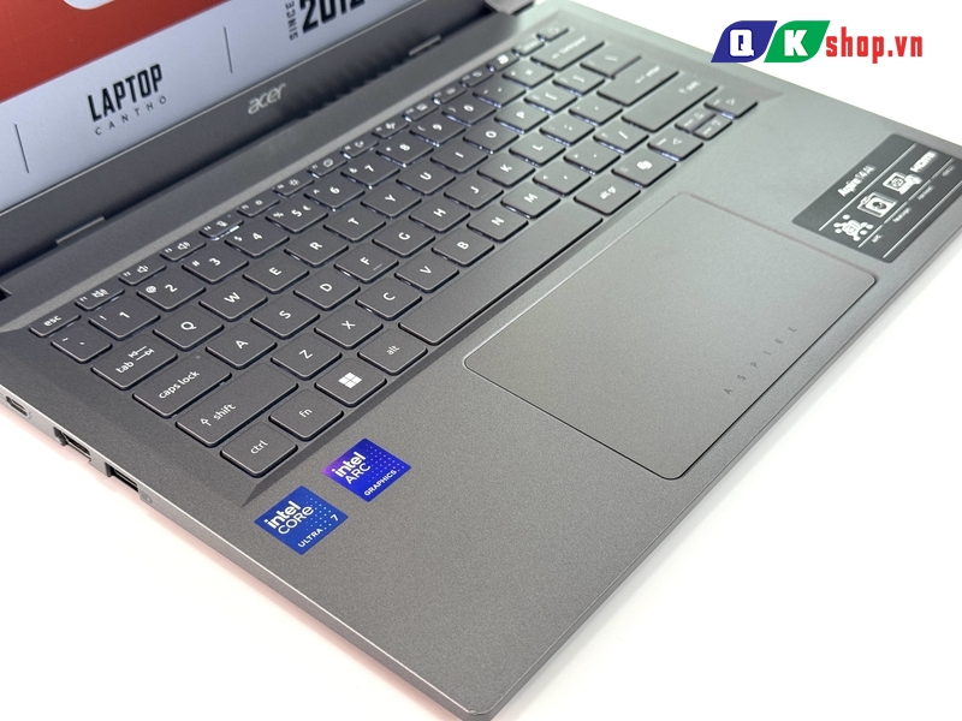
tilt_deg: -40.4
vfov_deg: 30.3
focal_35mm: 48
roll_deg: +0.1
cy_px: 360
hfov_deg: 39.7
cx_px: 481
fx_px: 1334
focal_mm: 6.76
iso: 100
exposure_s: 1/106
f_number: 1.78
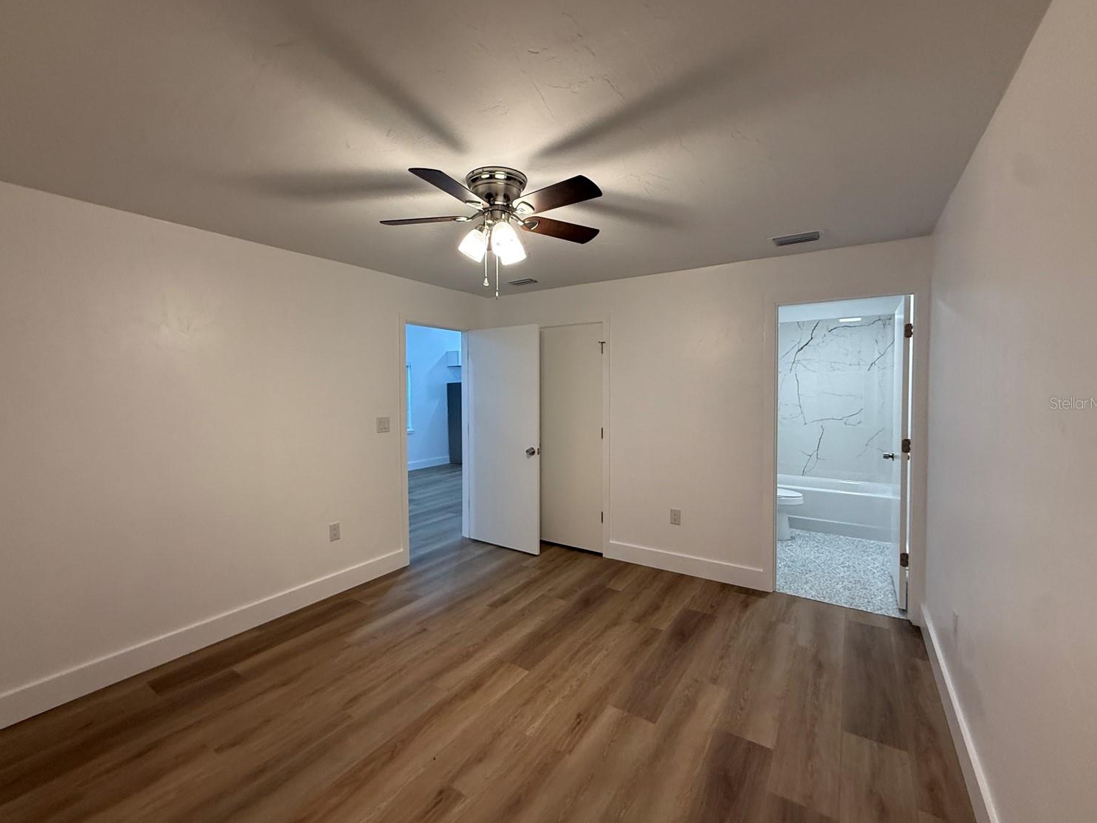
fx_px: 475
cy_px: 403
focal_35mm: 15
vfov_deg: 81.7
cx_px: 531
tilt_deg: -1.0
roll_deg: -0.9
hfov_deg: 98.1
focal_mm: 2.22
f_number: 2.2
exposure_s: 1/60
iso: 200
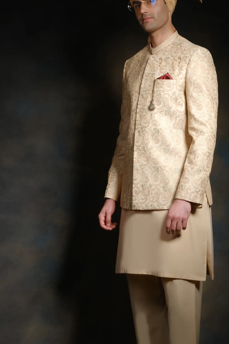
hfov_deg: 14.8
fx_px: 877
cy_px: 186
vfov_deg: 22.1
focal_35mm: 92
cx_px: 148
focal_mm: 40.7
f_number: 5
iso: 250
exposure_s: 1/125
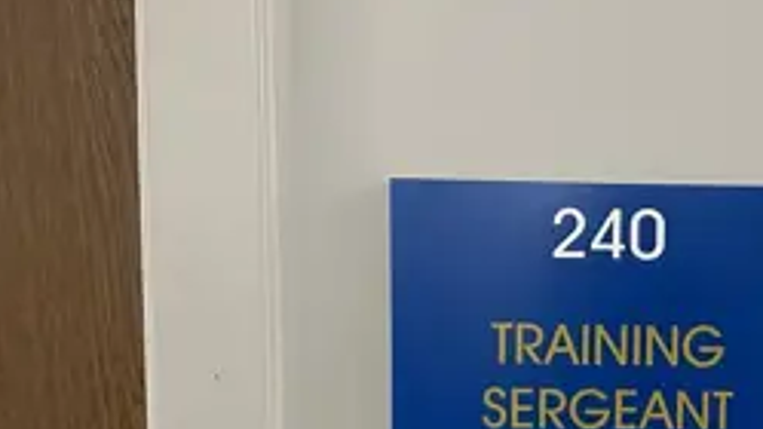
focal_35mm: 42
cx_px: 604
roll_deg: -0.5
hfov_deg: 46.0
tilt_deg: -6.5
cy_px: 423
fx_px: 850
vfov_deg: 26.9
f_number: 1.78
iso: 400
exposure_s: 1/60
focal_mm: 6.86
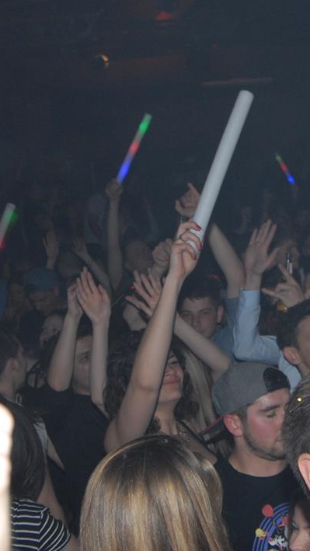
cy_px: 260
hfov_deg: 19.5
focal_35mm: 61
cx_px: 256
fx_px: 891
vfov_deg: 34.3
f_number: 5.6
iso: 400
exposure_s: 1/60
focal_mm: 24
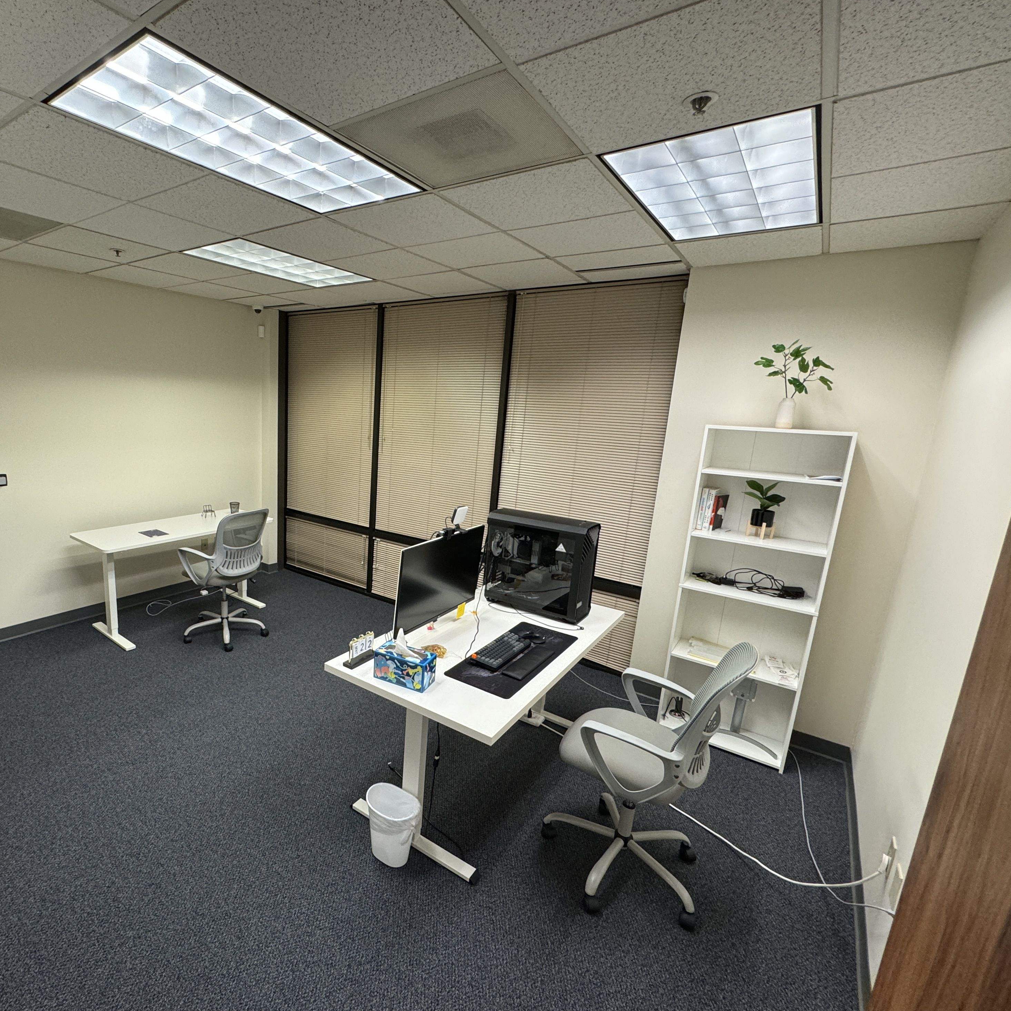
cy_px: 516
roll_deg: -1.7
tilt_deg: -12.4
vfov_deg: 84.0
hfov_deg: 82.1
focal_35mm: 17
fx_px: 562
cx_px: 370
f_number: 2.2
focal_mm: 2.22
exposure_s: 1/60
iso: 200
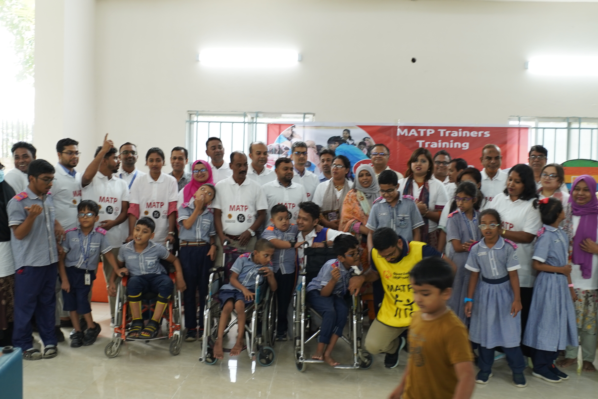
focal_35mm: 30
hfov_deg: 61.9
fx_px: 498
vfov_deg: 43.6
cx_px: 299
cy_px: 200
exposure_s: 1/60
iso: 320
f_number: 2.8
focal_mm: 20
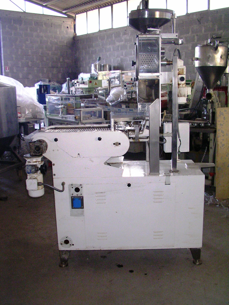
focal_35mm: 37
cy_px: 152
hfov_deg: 38.7
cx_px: 114
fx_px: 326
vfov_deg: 50.1
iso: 200
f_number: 2.8
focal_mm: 5.7
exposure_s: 1/50
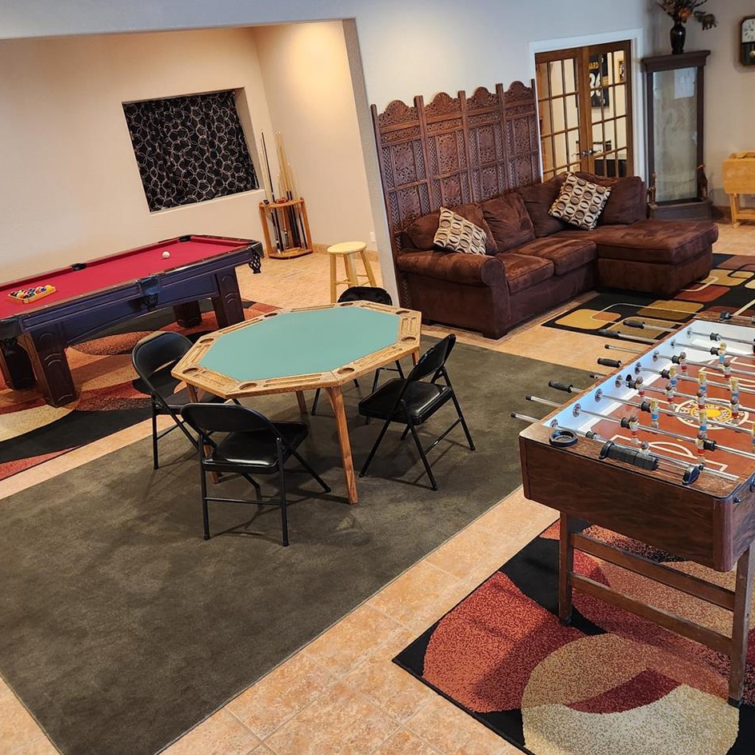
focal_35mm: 31
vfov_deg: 52.4
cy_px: 330
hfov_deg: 52.1
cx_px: 458
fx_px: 765
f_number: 1.8
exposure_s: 1/60
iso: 500
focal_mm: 5.4
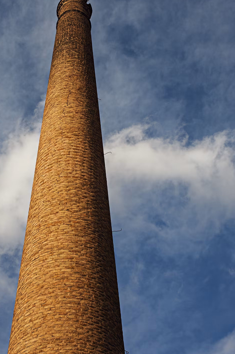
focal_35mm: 53
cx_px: 69
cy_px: 100
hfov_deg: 25.3
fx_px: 520
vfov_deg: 36.9
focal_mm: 35
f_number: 7.1
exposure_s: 1/1250
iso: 200
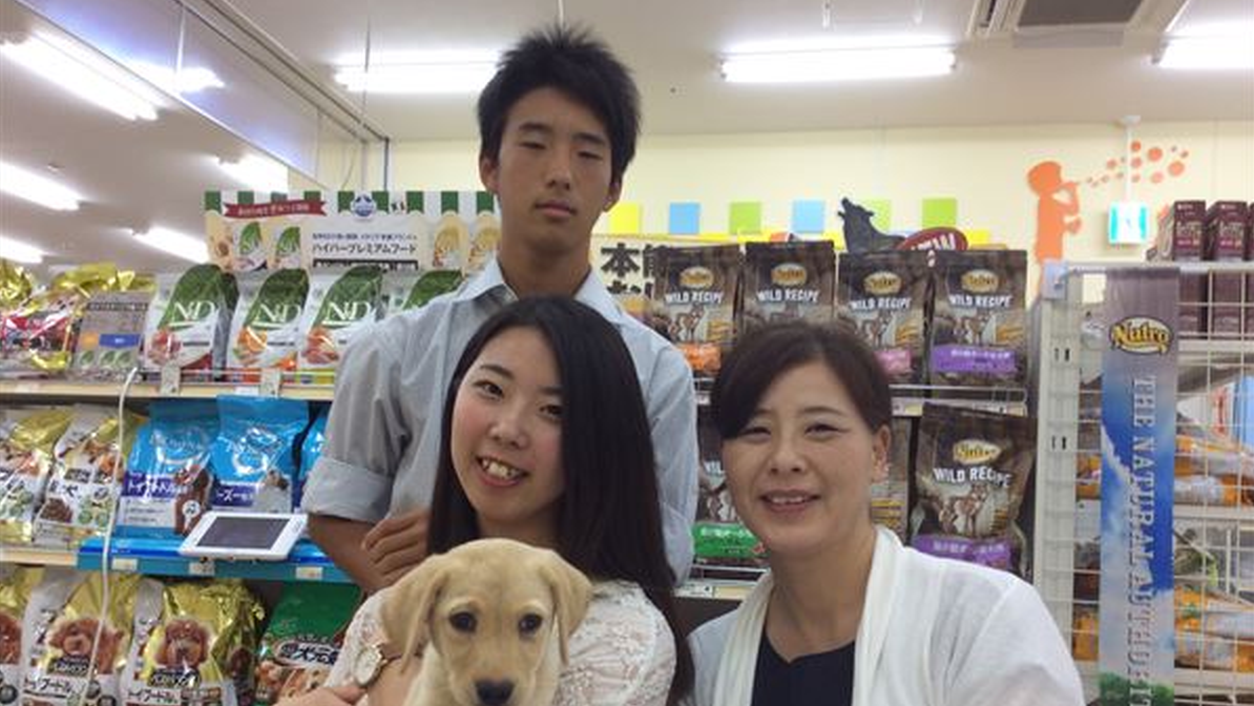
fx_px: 1164
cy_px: 452
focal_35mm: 35
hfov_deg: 56.6
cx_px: 628
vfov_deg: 33.5
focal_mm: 3.3
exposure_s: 1/30
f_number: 2.4
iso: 40
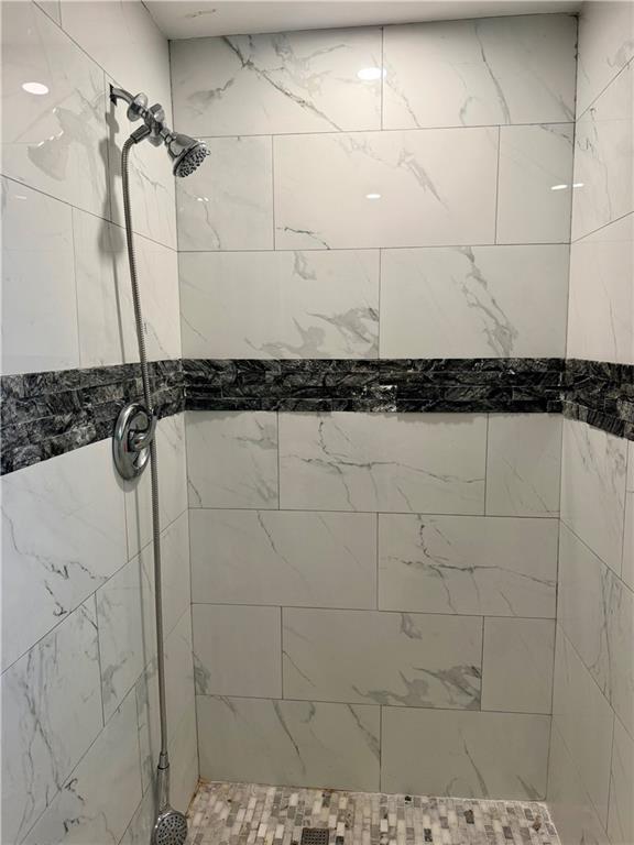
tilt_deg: -8.4
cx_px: 317
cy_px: 422
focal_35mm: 24
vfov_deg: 71.6
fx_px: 586
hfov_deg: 56.8
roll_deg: -0.2
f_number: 1.78
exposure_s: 1/120
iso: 125
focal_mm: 6.76
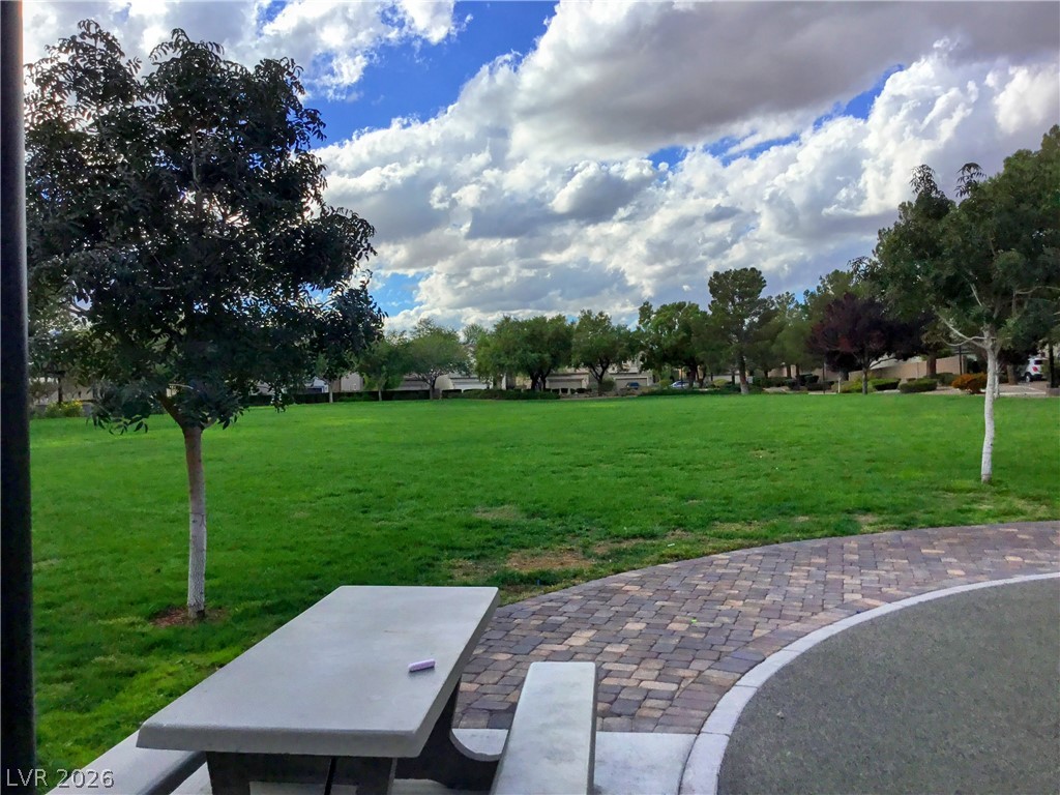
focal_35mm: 31
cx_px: 530
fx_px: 949
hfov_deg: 58.4
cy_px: 398
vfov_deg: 45.4
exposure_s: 1/2037
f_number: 2.4
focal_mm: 3.3
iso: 25
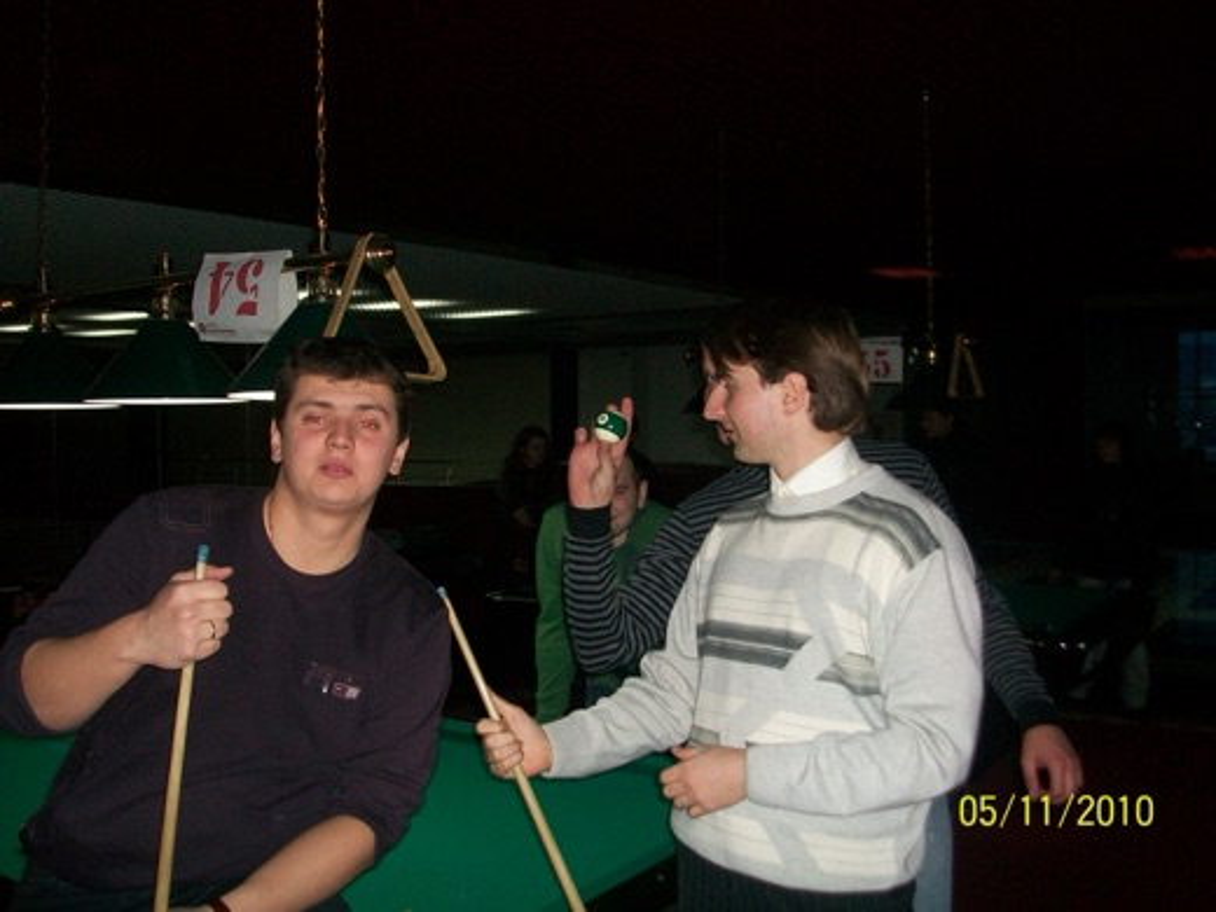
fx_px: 1194
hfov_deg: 54.0
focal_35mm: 34
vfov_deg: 41.8
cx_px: 608
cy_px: 456
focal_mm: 5.7
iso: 120
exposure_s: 1/60
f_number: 2.8
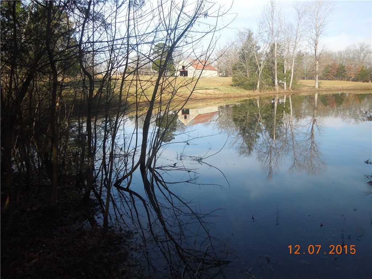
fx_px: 269
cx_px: 186
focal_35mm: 25
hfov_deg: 69.4
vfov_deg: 54.9
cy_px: 140
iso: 100
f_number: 3.3
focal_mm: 4.5
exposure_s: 1/500
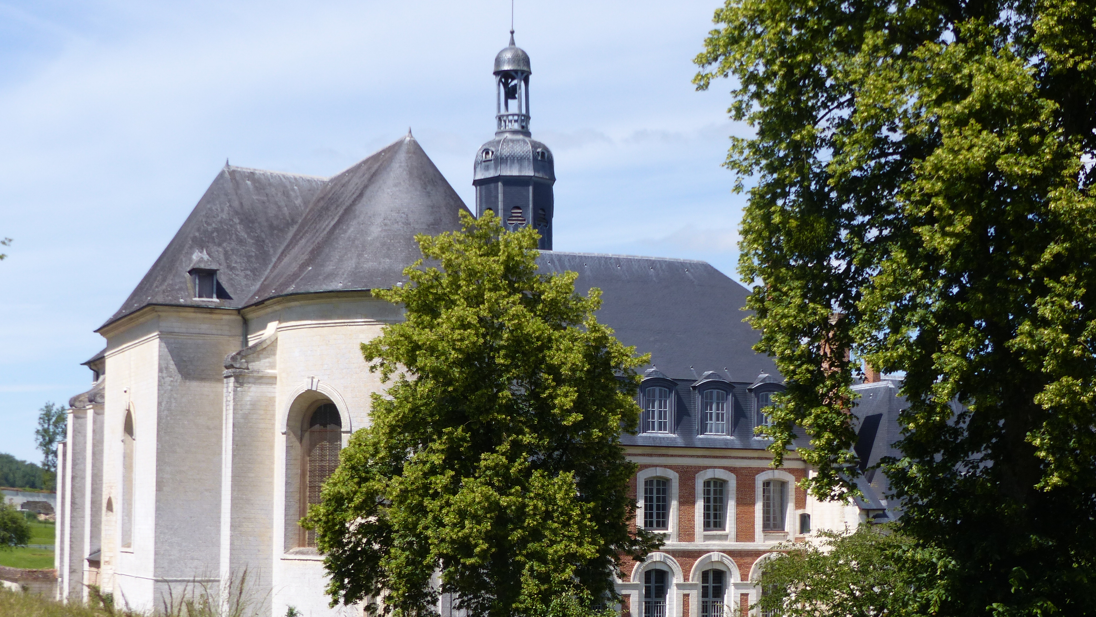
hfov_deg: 32.4
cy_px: 375
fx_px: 1889
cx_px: 550
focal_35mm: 65
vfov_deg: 18.5
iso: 100
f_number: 4
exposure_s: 1/1000
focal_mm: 10.5
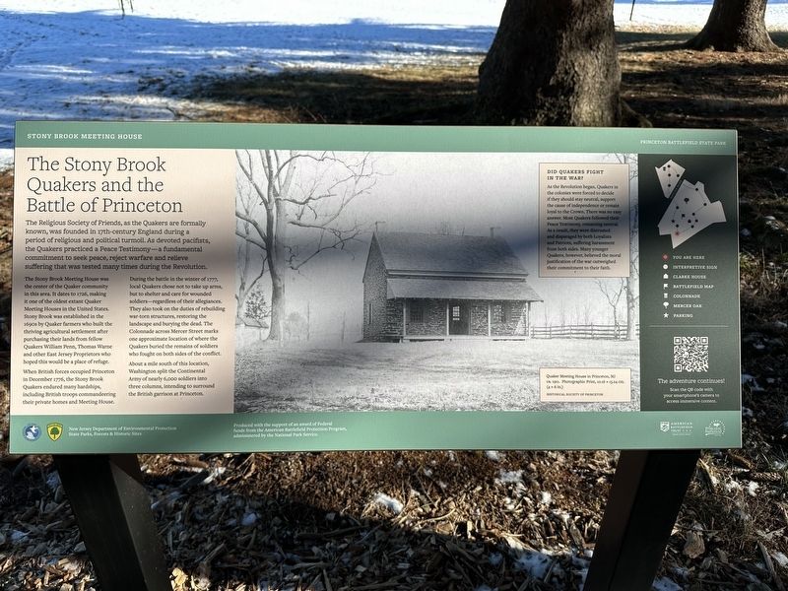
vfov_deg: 56.8
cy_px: 296
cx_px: 394
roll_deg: -1.2
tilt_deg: -29.3
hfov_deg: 71.6
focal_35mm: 24
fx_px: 546
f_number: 1.78
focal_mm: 6.86
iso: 80
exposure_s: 1/2110
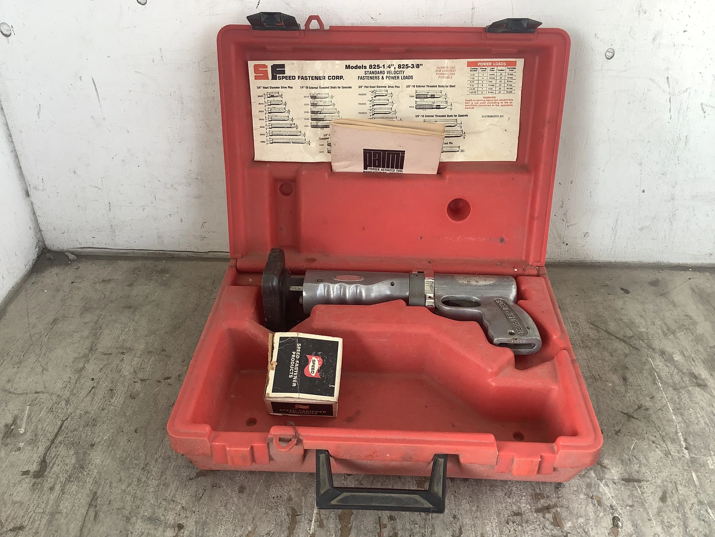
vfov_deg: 45.4
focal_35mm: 31
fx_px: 640
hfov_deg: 58.4
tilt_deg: -34.5
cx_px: 358
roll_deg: +1.9
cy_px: 268
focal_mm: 3.3
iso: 40
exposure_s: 1/120
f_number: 2.4
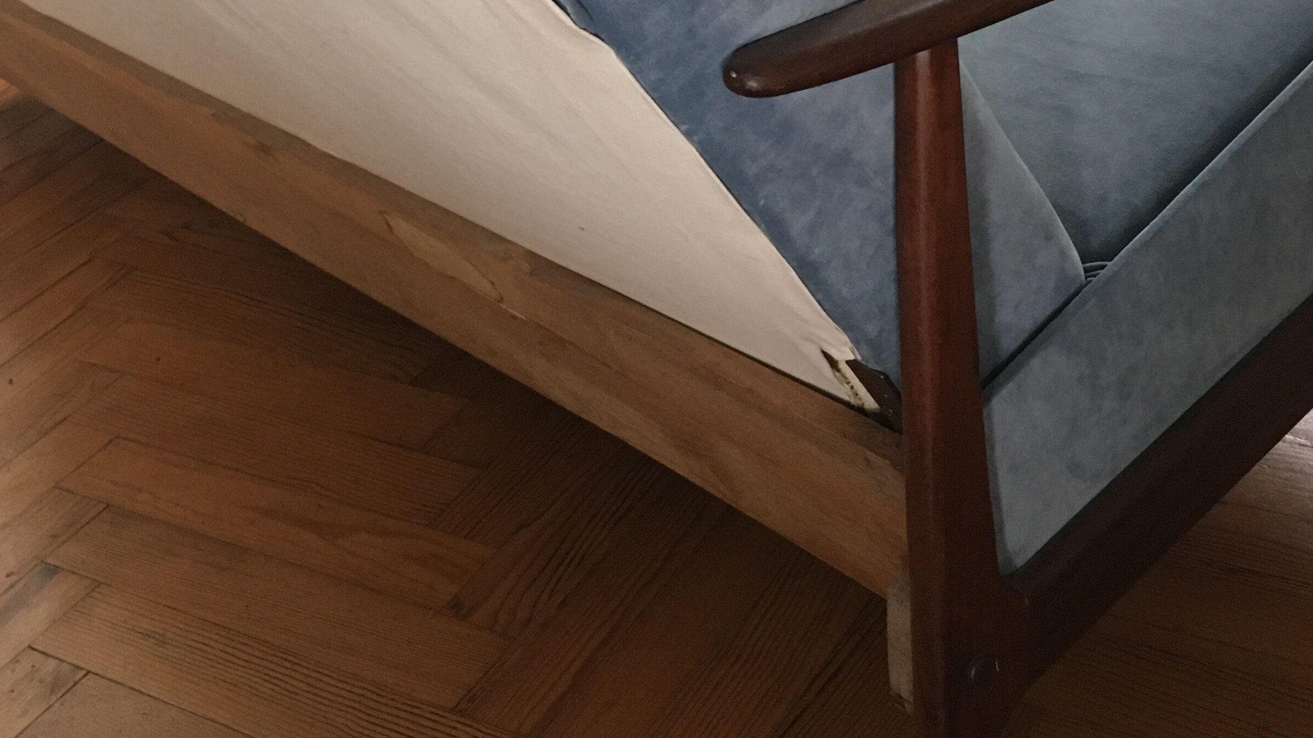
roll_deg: +14.9
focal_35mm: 53
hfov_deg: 39.2
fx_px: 1845
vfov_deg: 22.4
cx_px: 670
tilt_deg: -28.6
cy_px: 187
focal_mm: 4.15
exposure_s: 1/33
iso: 200
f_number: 2.2
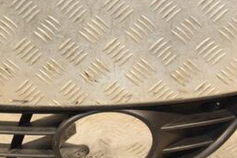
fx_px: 908
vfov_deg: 9.9
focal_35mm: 138
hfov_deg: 14.8
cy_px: 100
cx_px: 72
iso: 800
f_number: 4.8
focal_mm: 40
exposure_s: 1/160
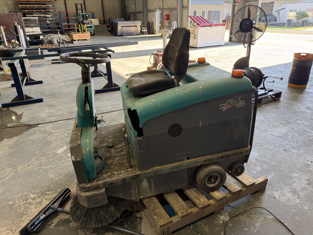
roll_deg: +0.0
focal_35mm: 24
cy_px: 118
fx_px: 217
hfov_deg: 71.6
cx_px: 156
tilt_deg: -21.8
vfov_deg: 56.8
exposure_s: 1/100
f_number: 1.78
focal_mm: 6.76
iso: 100
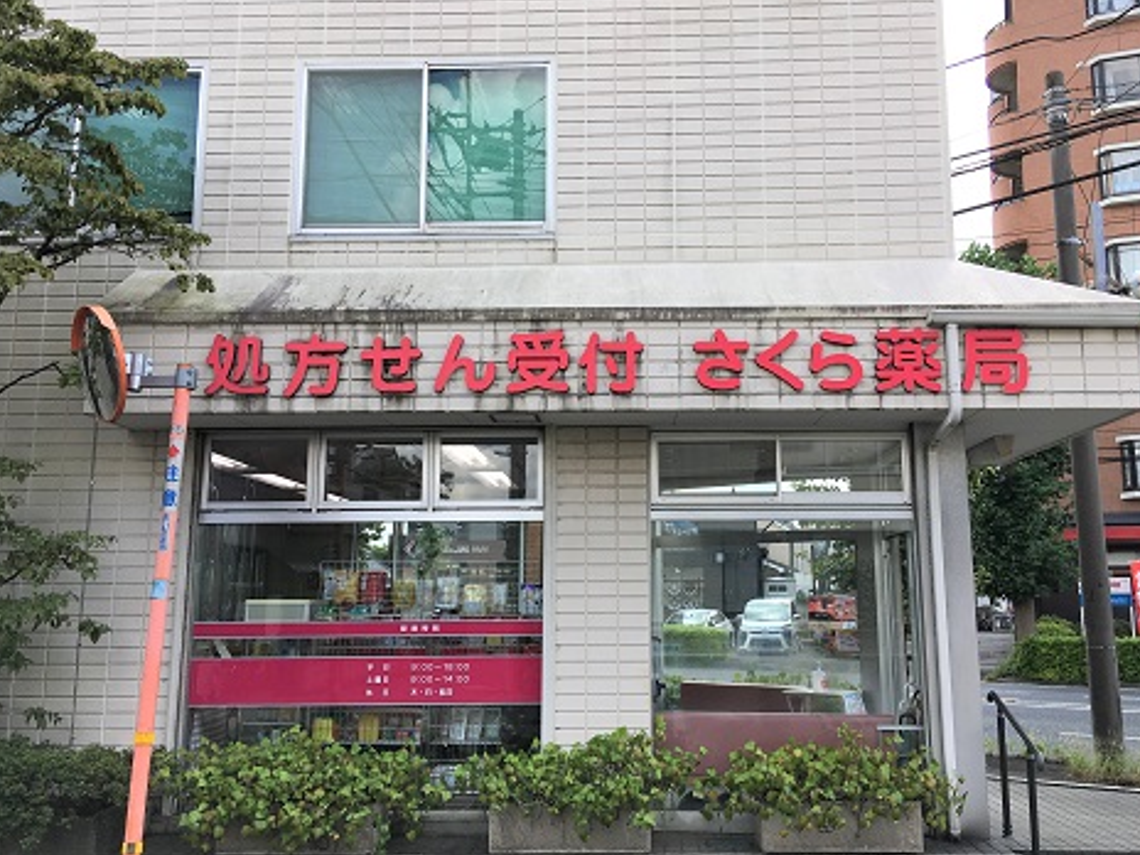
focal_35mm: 30
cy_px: 418
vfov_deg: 46.8
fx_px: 988
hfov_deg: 60.0
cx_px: 582
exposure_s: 1/475
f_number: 2.2
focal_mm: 4.15
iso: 25
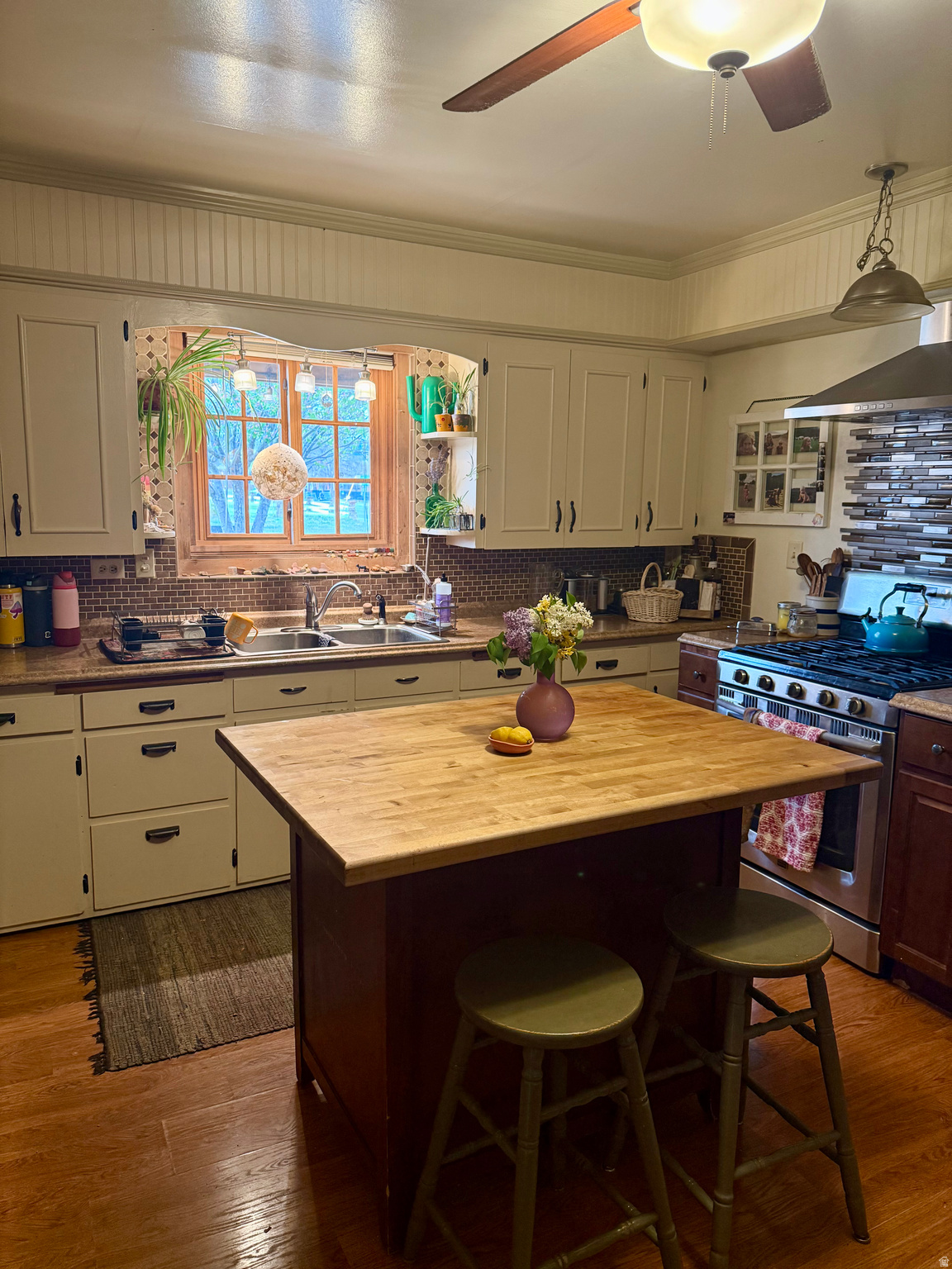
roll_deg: -0.7
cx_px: 476
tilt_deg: -8.9
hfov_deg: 56.8
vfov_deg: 71.6
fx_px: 880
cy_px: 634
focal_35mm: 24
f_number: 1.78
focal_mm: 6.76
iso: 320
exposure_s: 1/60
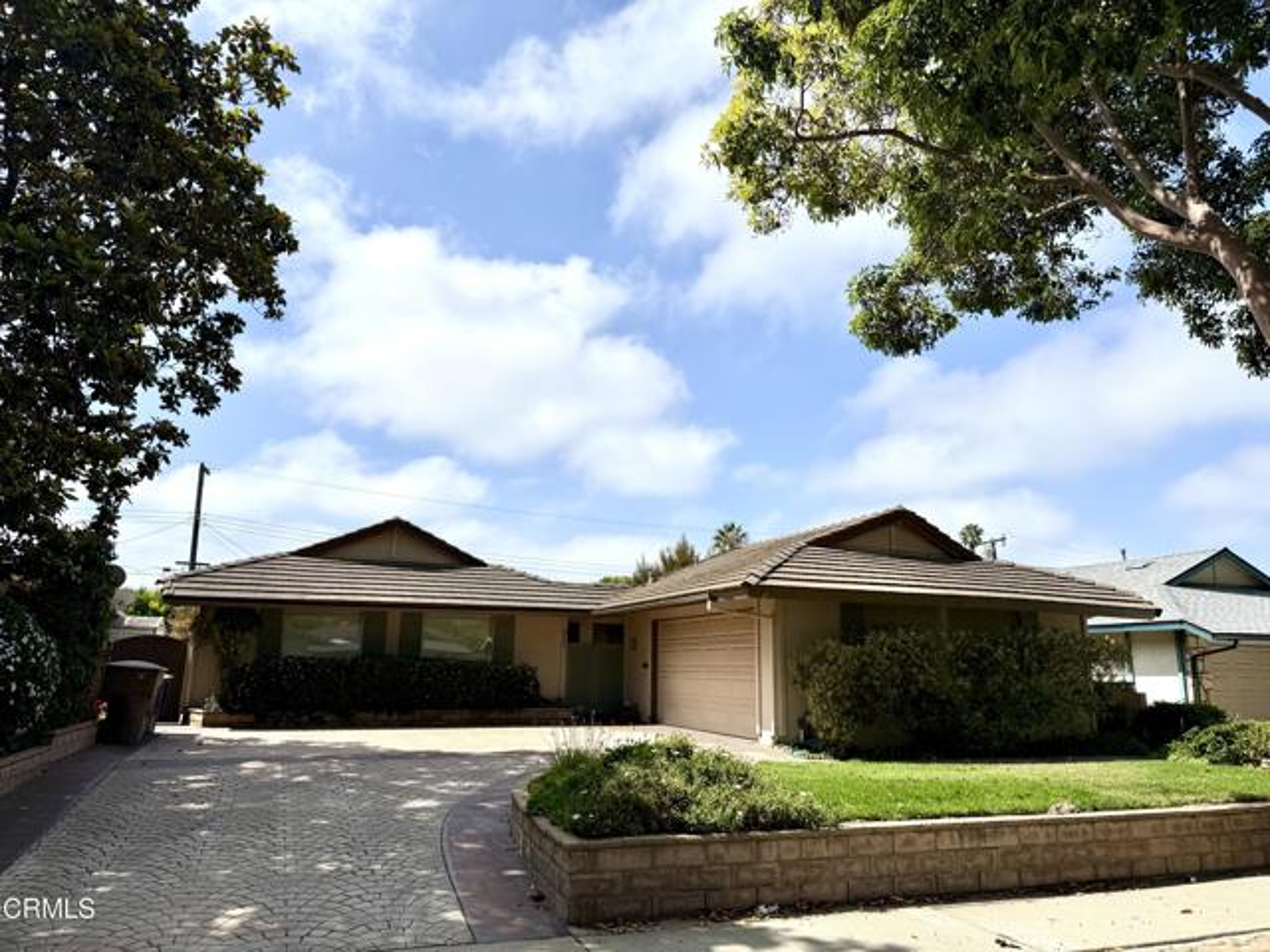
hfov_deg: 71.6
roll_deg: -1.3
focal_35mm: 24
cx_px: 635
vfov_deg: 56.8
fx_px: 881
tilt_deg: +13.6
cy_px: 476
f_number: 1.78
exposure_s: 1/10309
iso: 80
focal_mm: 6.76
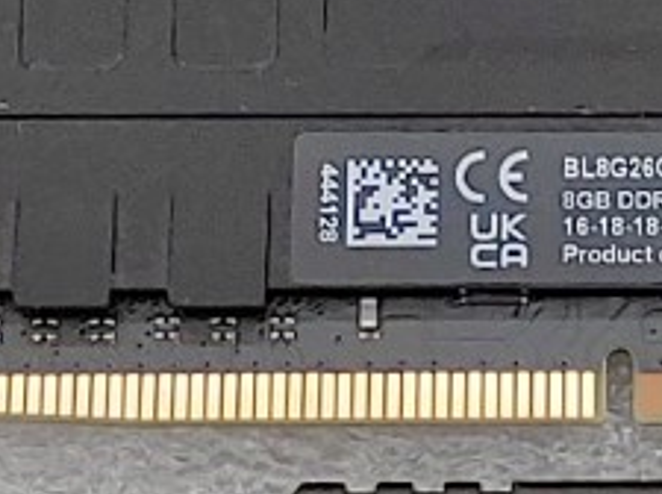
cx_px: 680
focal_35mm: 250
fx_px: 4773
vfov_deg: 5.9
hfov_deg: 7.9
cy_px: -200
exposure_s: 1/120
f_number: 1.8
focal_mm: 4.36
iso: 50
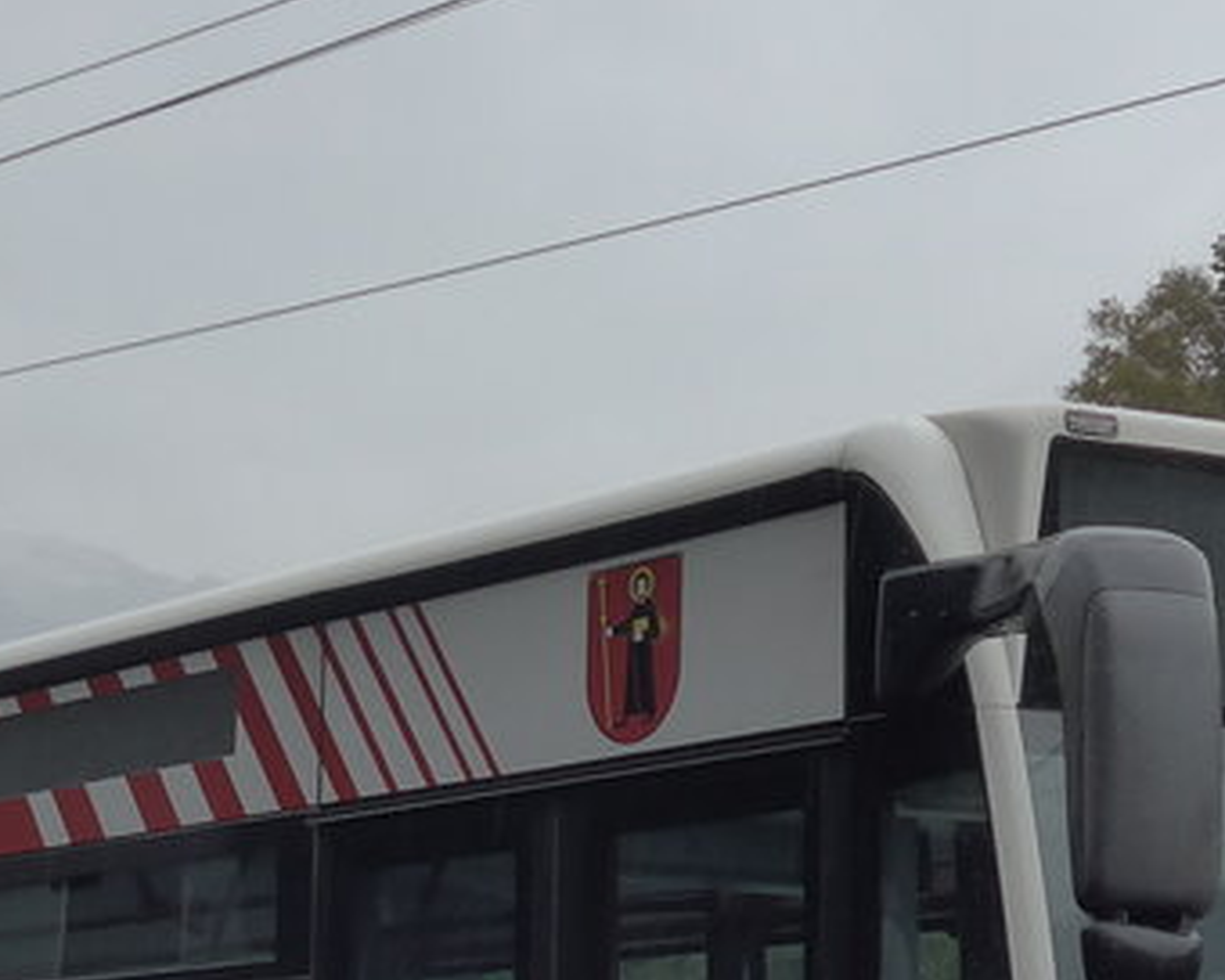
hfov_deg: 19.2
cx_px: 569
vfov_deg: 15.2
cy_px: 883
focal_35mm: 100
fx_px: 3626
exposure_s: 1/200
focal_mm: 6
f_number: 2
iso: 160
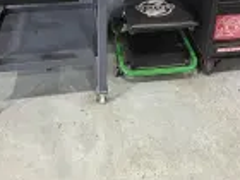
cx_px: 113
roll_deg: +0.3
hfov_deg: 46.8
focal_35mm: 40
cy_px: -62
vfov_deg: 28.5
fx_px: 277
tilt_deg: -20.1
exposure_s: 1/120
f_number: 2.2
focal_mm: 2.22
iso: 160
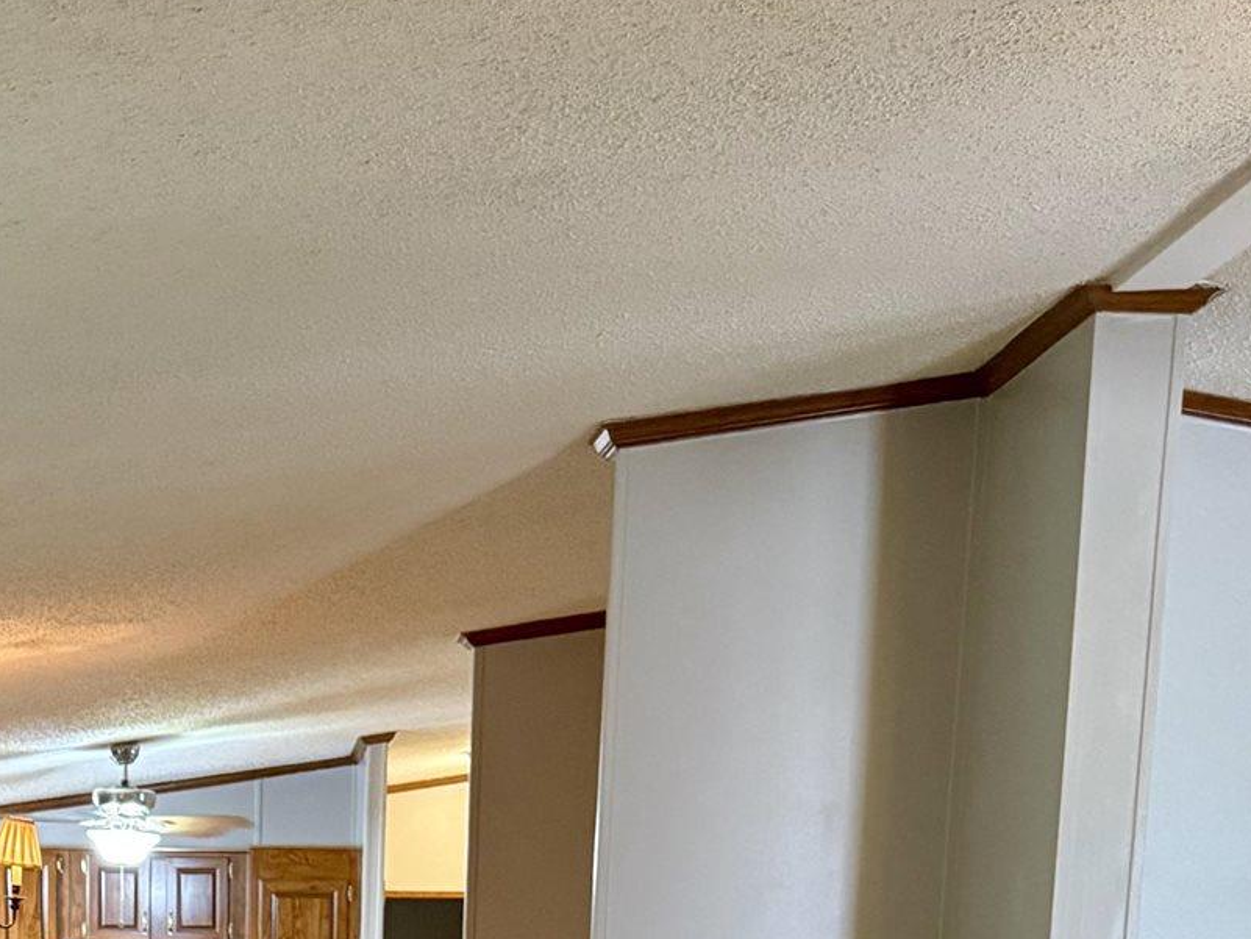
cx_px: 220
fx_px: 2494
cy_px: 1530
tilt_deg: -11.9
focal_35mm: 69
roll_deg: -2.3
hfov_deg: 27.5
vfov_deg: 18.2
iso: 640
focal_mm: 6.76
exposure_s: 1/60
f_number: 1.78
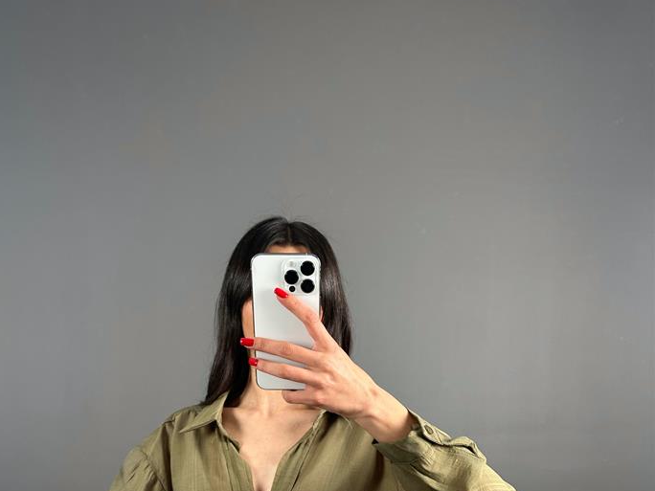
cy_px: 435
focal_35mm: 33
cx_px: 318
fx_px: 624
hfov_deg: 55.3
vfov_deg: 40.0
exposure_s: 1/121
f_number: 1.78
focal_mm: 6.86
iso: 125
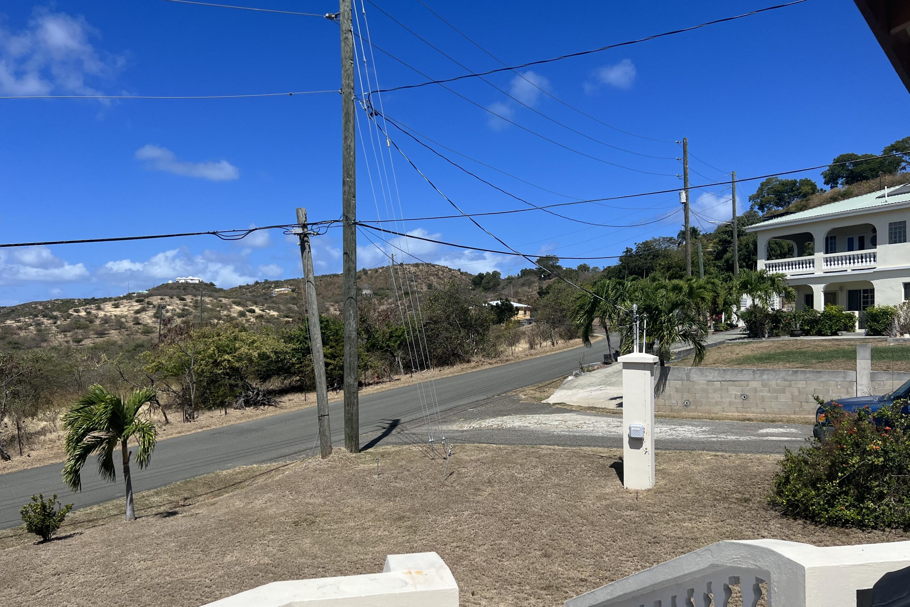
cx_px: 460
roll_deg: +0.5
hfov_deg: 65.5
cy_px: 335
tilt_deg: +0.4
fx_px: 708
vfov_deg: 46.3
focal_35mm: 28
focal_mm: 5.7
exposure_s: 1/7463
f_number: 1.5
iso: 50
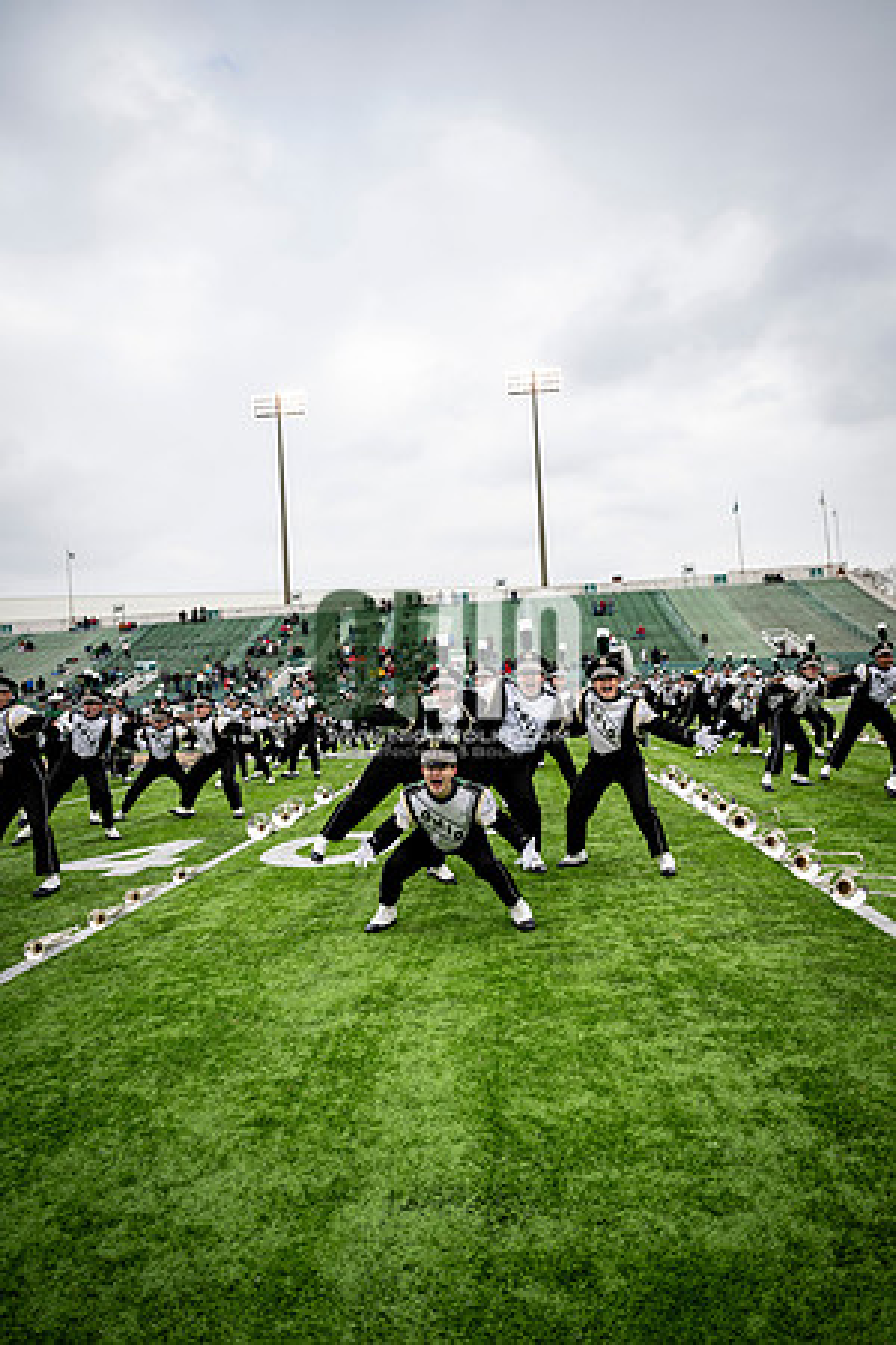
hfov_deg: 53.1
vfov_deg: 73.7
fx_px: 896
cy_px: 672
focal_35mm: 24
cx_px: 448
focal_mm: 24
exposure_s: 1/500
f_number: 2.8
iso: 100
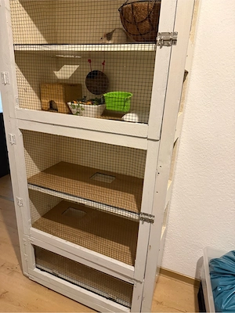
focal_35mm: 24
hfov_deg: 56.8
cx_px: 118
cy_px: 156
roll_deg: -2.6
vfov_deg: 71.6
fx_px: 217
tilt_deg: -20.1
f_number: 1.78
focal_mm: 6.76
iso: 500
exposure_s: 1/50
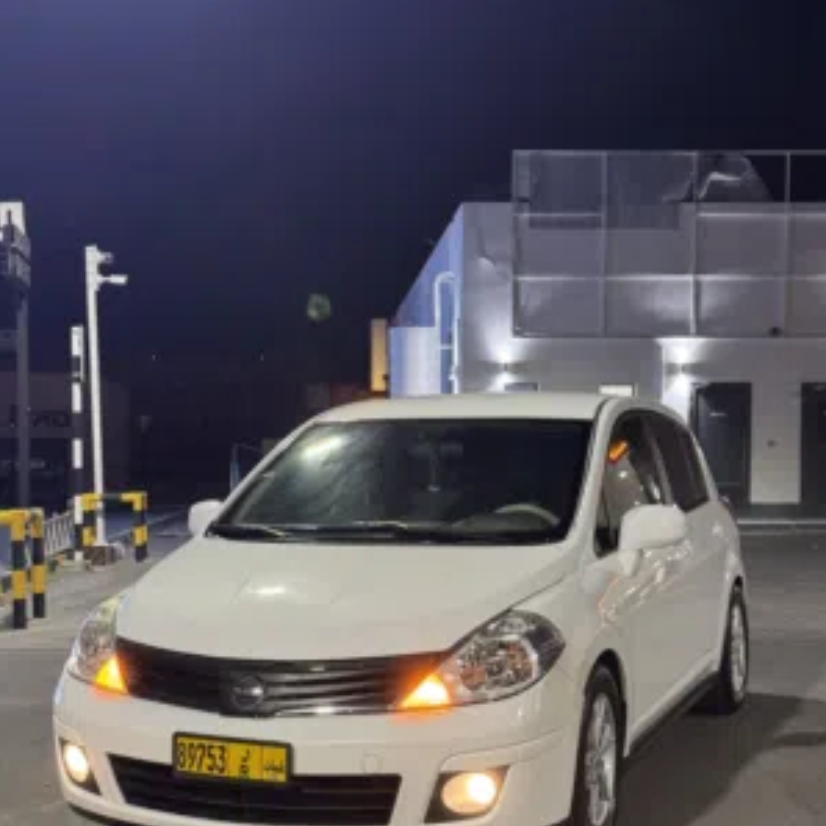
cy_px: 549
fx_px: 1539
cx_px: 413
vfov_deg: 29.8
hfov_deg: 30.0
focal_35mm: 57
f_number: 1.78
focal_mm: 6.76
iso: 200
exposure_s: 1/50
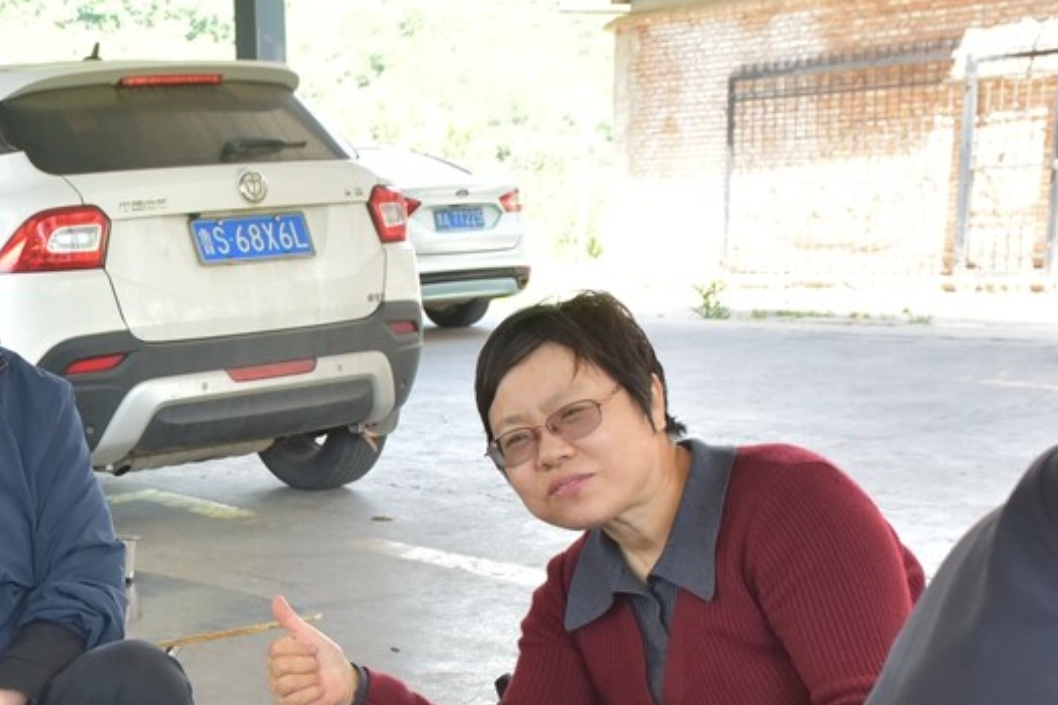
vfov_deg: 21.3
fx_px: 1822
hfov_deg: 31.0
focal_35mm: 62
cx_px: 123
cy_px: 664
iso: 1000
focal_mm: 24
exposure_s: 1/80
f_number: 8
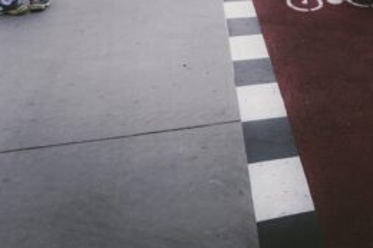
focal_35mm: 71
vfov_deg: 18.1
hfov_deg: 24.9
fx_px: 735
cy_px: -59
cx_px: 476
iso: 400
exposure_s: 1/125
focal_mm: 24
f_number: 4
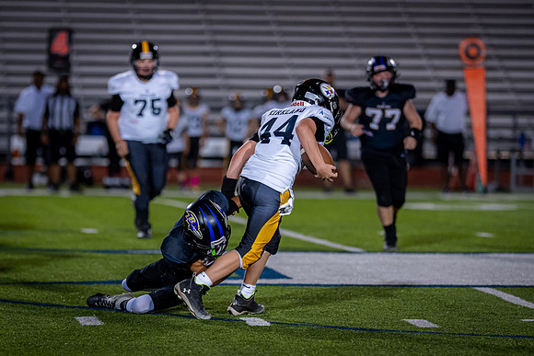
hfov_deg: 8.6
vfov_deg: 5.8
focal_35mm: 239
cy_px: 206
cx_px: 253
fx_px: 3544
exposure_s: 1/1250
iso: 1600
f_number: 1.8
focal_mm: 135
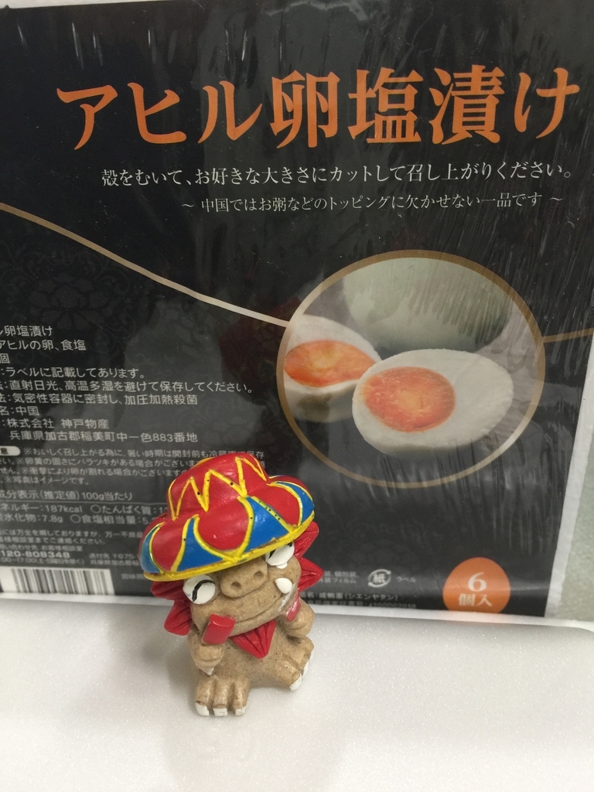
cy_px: 396
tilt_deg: -26.5
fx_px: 664
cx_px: 297
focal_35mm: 29
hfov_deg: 48.2
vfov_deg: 61.7
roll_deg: +0.7
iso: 80
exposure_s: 1/15
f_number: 2.2
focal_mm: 4.15
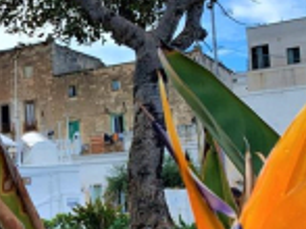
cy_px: 169
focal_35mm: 78
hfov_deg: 23.1
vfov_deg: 18.8
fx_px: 689
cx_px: -54
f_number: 1.8
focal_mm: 4.25
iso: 25
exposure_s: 1/2545
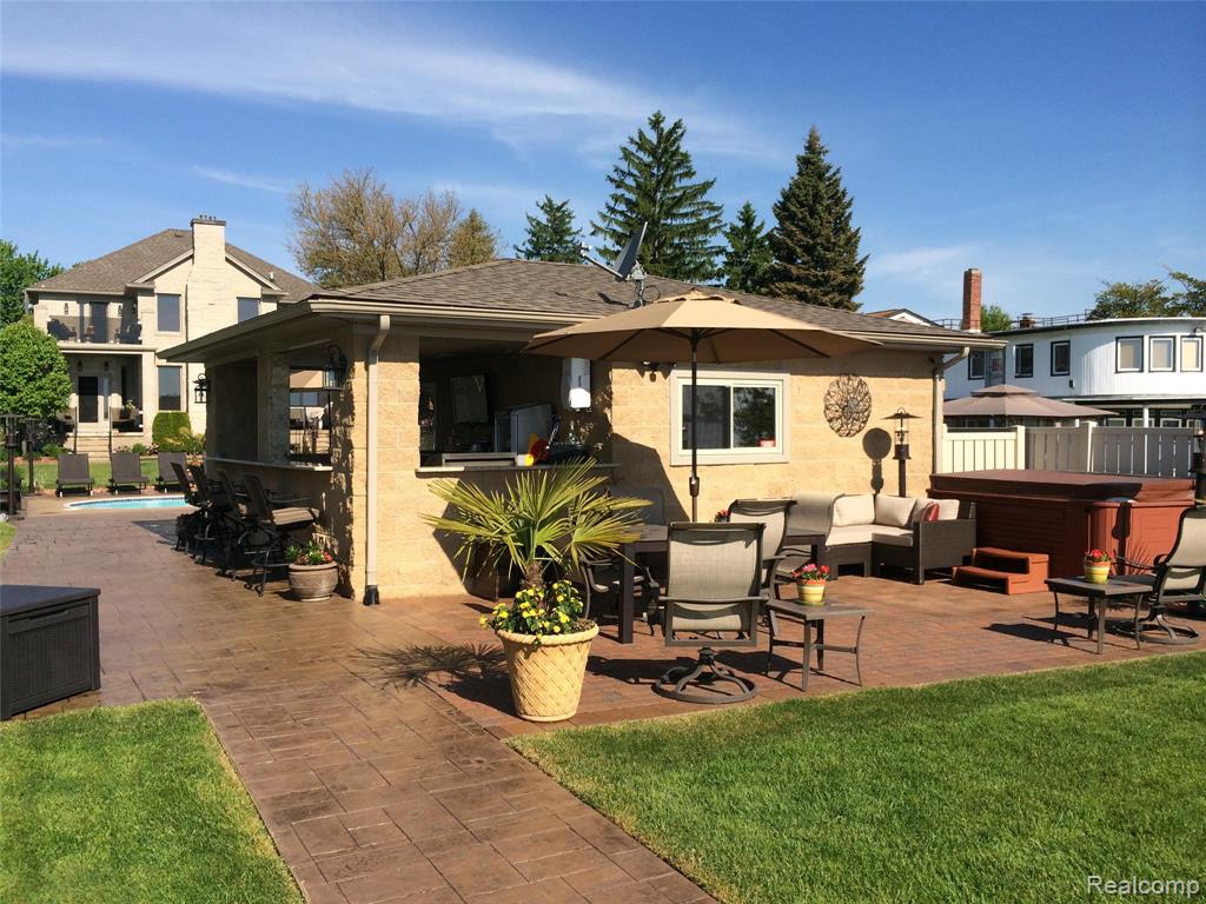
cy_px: 452
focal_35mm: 30
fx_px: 1045
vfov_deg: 46.8
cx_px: 603
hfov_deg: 60.0
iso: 40
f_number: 2.2
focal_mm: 4.12
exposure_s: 1/2160
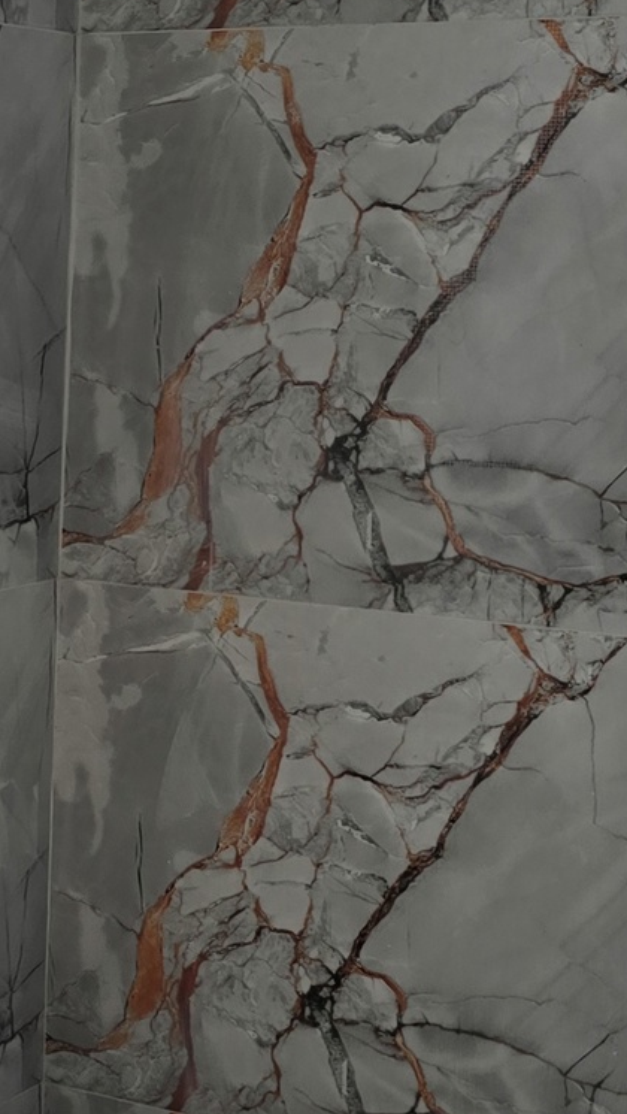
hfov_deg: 13.7
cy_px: 673
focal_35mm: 86
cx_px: -122
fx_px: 2540
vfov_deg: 24.7
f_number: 1.7
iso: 12
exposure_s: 1/186
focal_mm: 6.3
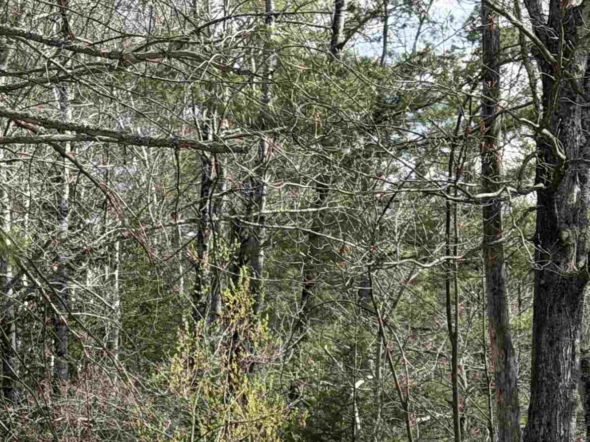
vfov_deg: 11.7
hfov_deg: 15.6
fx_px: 2114
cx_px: -4
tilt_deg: -1.0
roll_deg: -1.7
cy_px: 515
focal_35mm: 124
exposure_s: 1/1754
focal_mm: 6.76
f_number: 1.78
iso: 64
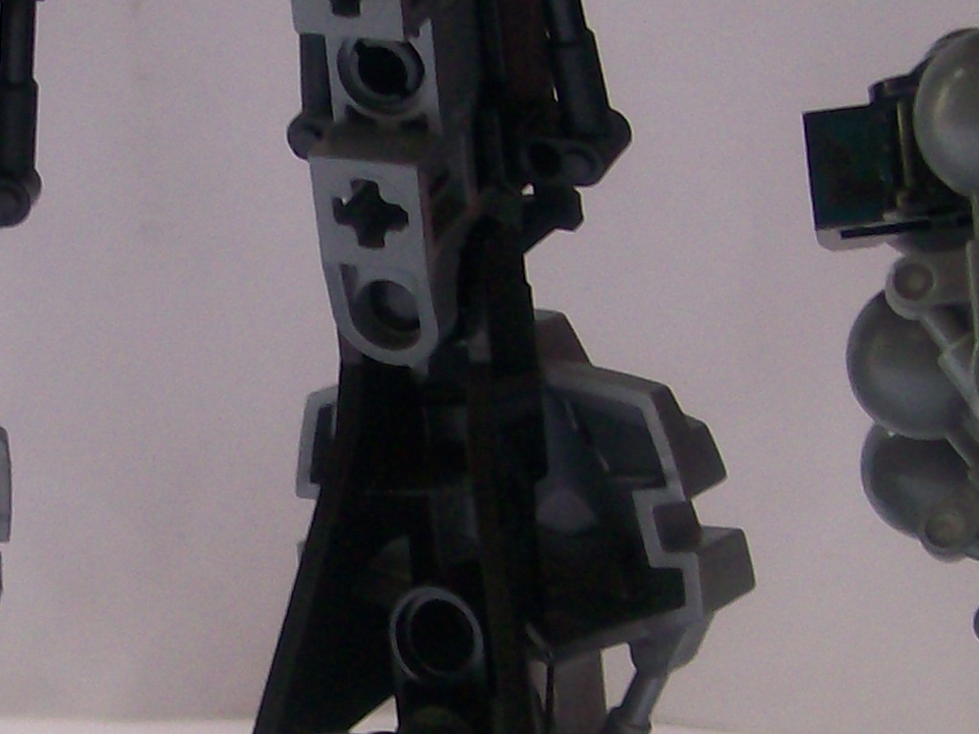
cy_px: 526
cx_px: 75
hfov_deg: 16.9
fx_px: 3252
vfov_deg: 12.8
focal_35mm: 115
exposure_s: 1/63
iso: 80
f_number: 2.7
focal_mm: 6
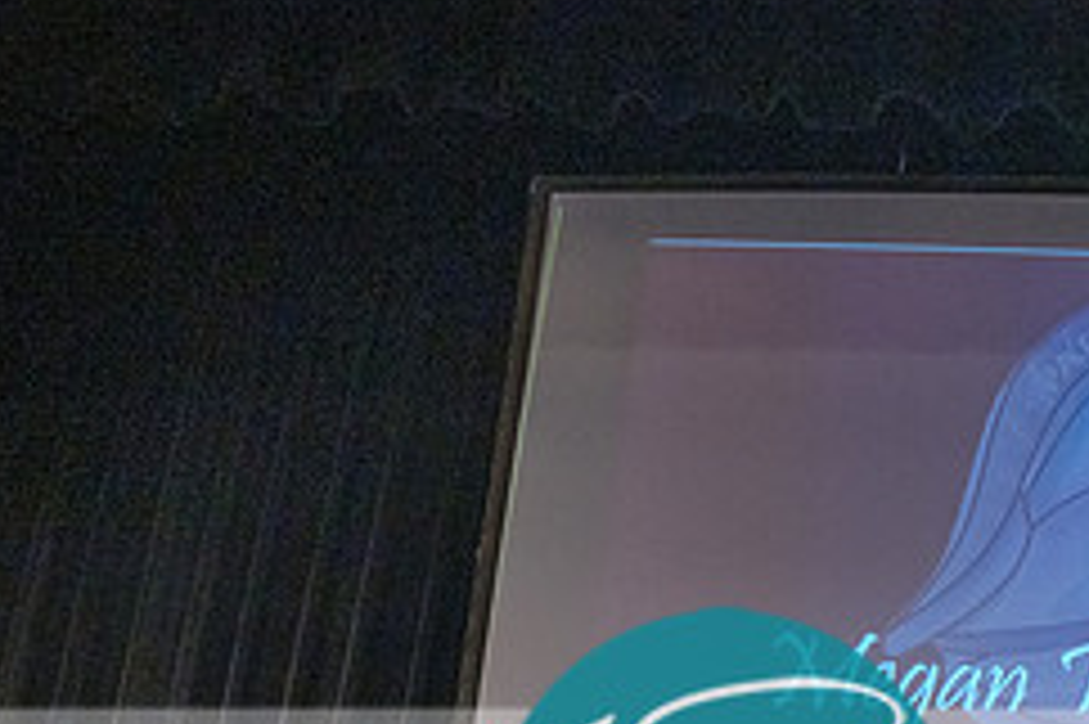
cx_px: 1246
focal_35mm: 66
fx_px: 1995
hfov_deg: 27.5
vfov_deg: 19.3
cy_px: 891
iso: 2500
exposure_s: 1/160
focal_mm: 24
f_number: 2.8
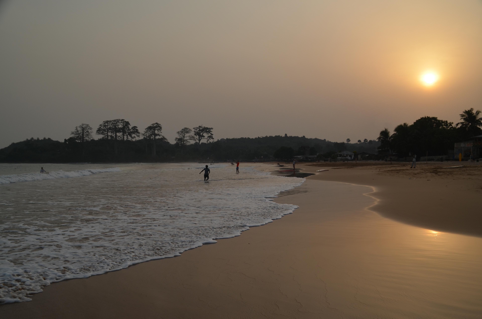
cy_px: 160
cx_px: 241
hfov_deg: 57.3
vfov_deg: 39.8
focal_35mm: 33
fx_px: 441
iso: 200
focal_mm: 22
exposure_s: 1/200
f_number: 7.1
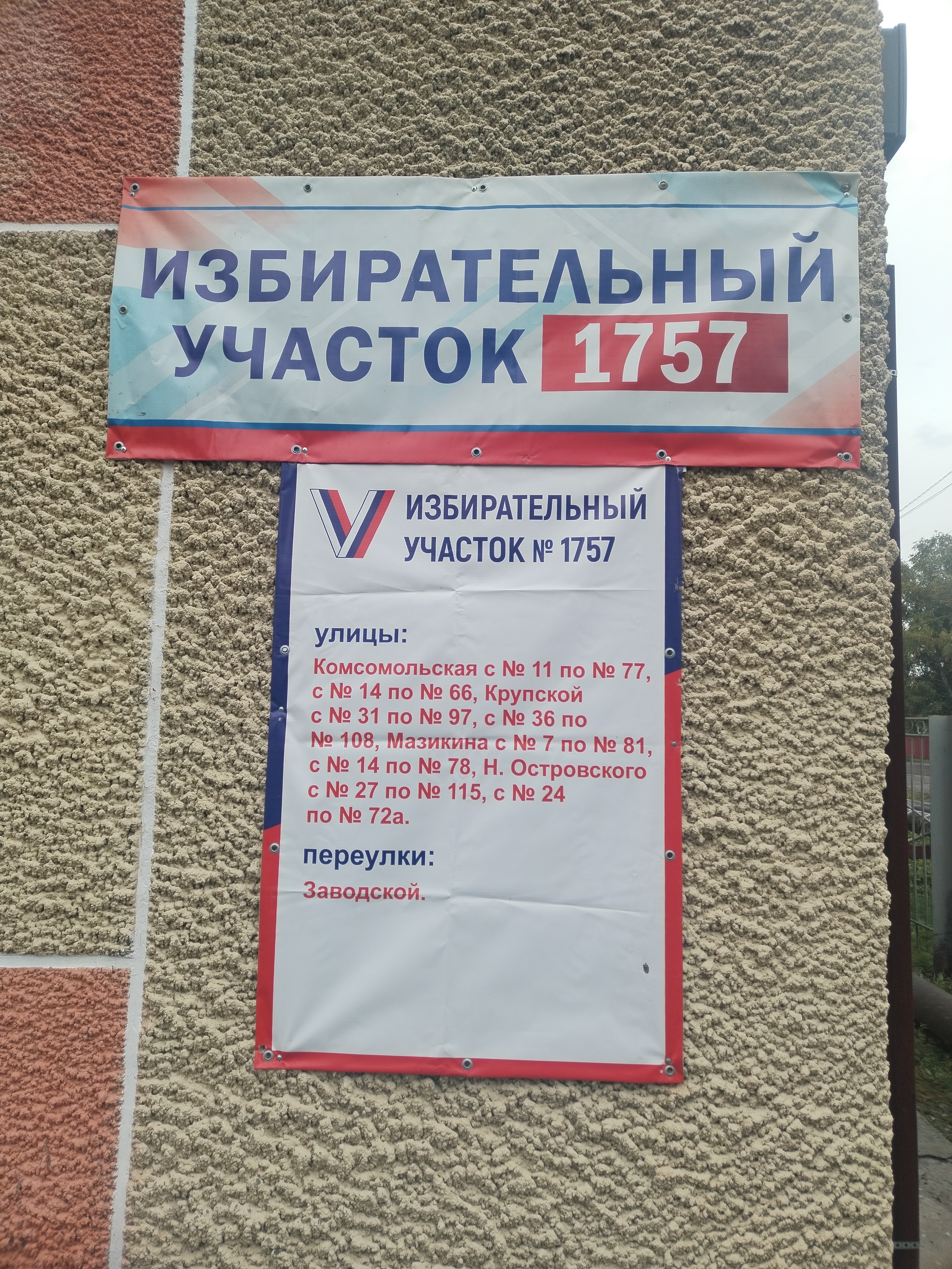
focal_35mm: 26
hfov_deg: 53.1
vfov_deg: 67.3
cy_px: 634
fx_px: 953
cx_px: 476
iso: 100
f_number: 1.8
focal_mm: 4.75
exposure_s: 1/178
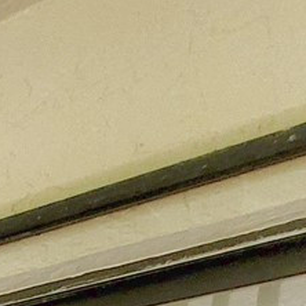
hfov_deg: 14.1
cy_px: 805
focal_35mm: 83
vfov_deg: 13.1
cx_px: -433
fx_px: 830
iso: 80
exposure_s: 1/60
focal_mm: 1.74
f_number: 2.2
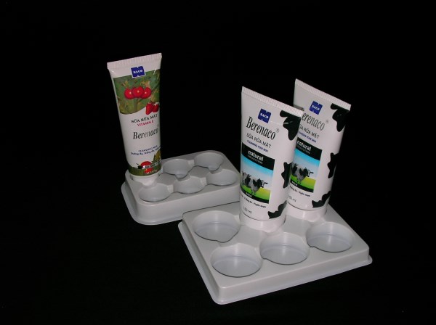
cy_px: 162
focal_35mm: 38
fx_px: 478
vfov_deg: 37.6
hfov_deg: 49.0
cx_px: 218
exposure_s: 1/30
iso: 100
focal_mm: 5.8
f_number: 3.5
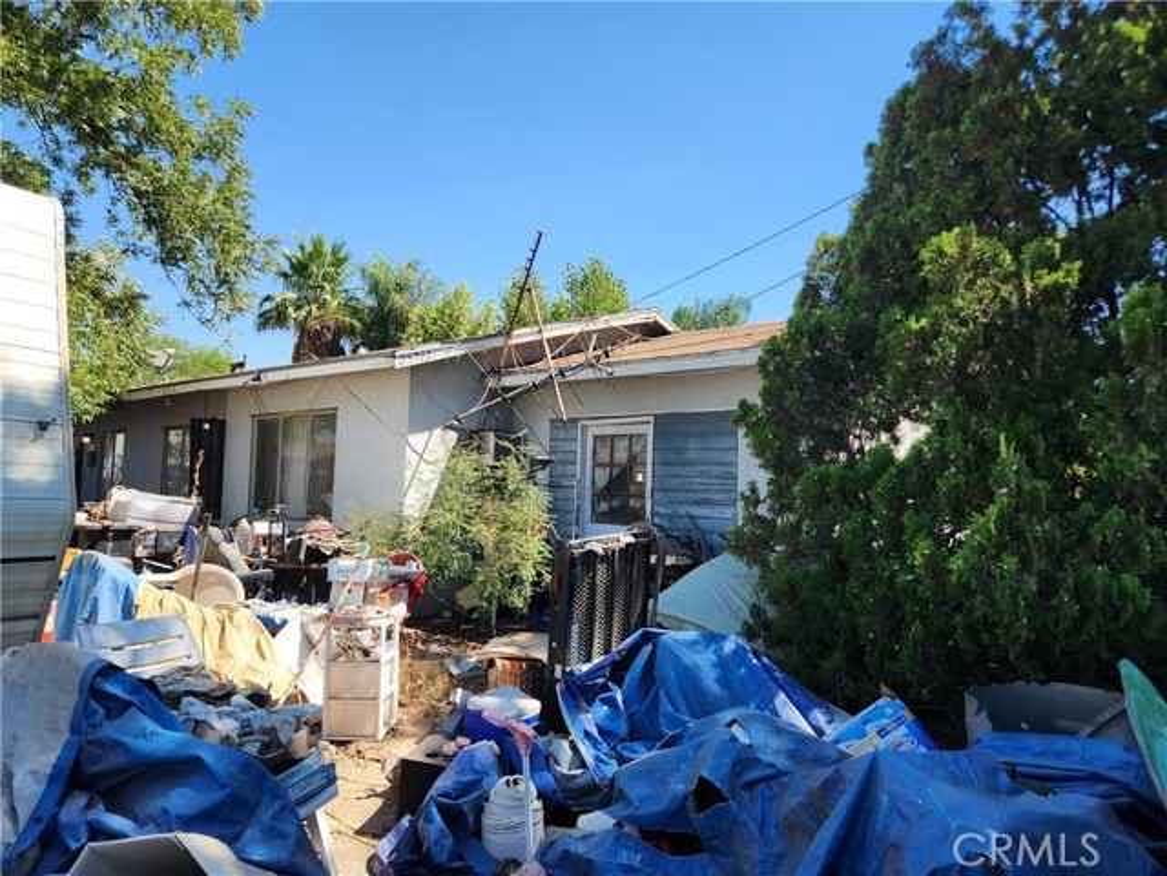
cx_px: 584
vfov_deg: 58.9
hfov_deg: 73.9
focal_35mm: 23
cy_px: 438
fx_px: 775
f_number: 1.8
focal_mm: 5.4
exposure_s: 1/662
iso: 20
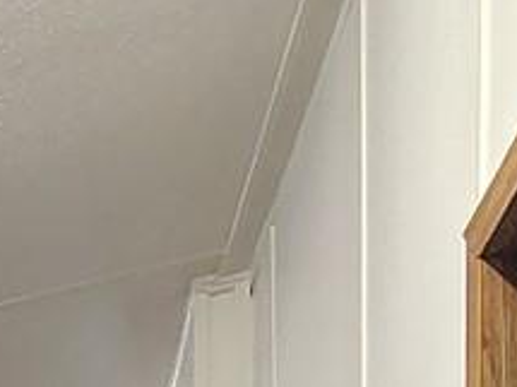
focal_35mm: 119
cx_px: -190
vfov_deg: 8.6
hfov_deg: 15.6
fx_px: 1776
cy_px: 1380
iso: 437
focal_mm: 2.13
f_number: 2.2
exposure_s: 1/24
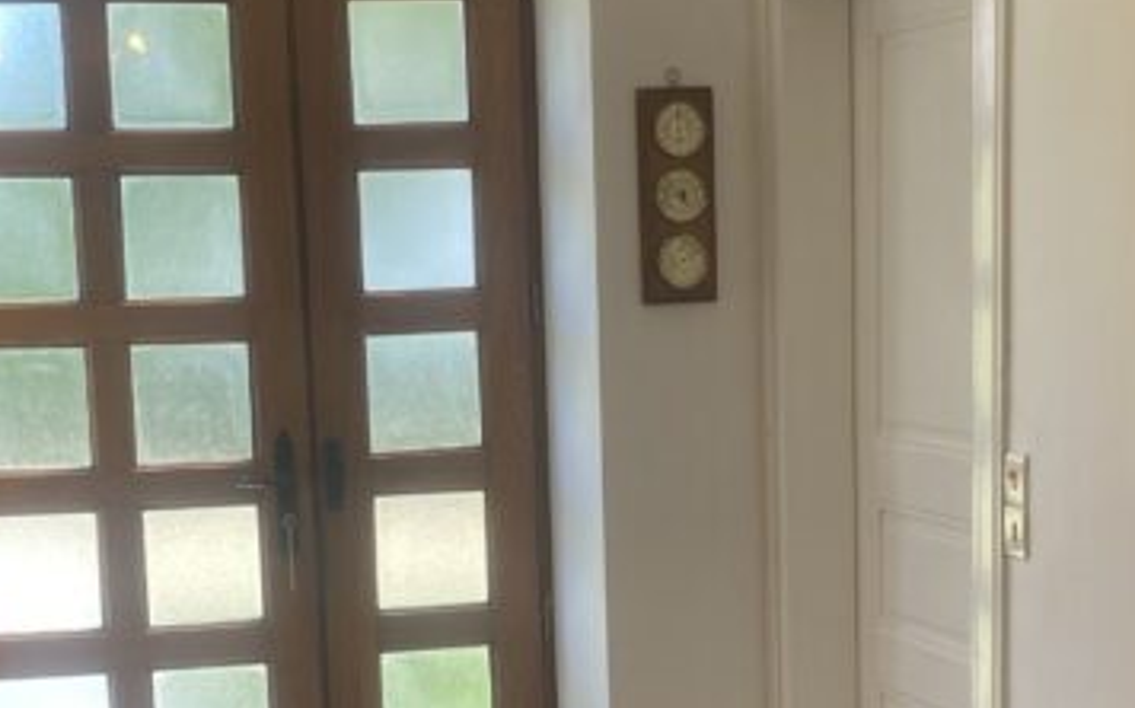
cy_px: 730
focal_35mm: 62
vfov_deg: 20.2
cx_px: 481
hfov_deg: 32.9
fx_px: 1917
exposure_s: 1/121
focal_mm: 4.25
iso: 64
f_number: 1.8
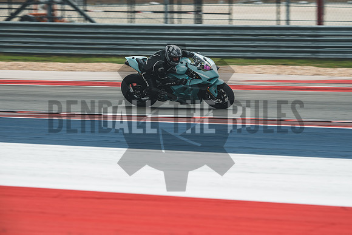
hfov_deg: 6.9
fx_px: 2934
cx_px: 176
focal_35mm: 300
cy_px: 118
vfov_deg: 4.6
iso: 160
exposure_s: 1/320
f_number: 4.5
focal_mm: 200
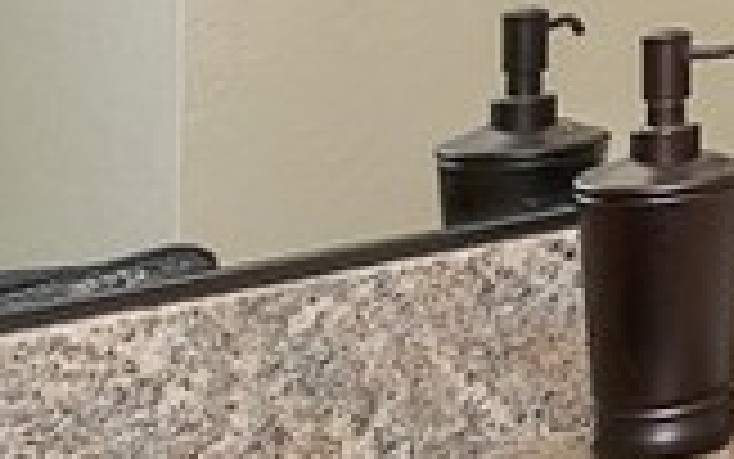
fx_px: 1921
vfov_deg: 13.0
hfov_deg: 13.4
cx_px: 1905
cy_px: -209
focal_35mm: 96
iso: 400
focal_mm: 10
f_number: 8
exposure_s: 1/30
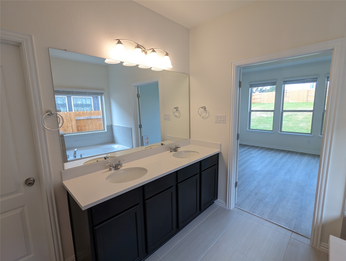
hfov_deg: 94.4
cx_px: 173
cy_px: 130
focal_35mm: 16
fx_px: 160
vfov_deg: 78.2
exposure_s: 1/120
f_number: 2.2
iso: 91
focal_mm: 2.35
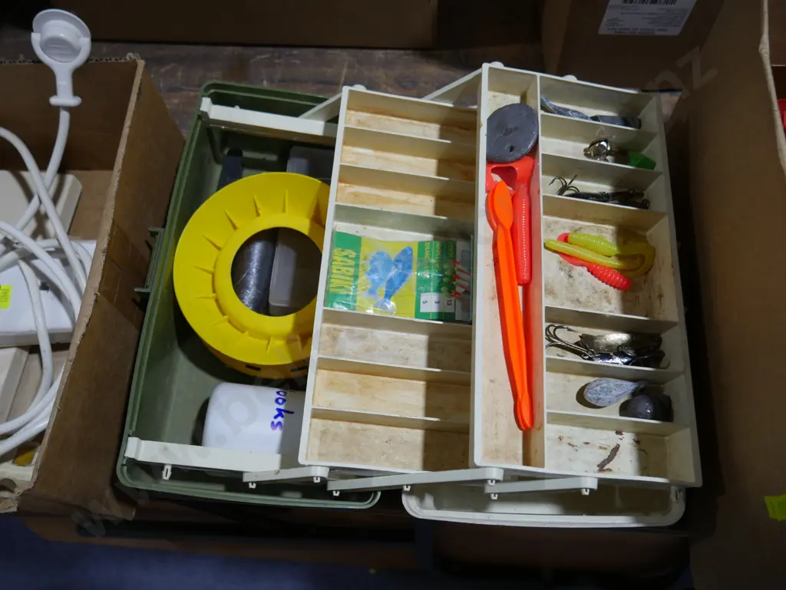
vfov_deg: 46.8
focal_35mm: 30
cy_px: 295
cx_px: 393
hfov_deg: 59.9
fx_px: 682
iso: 200
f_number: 3.6
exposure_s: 1/100
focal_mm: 15
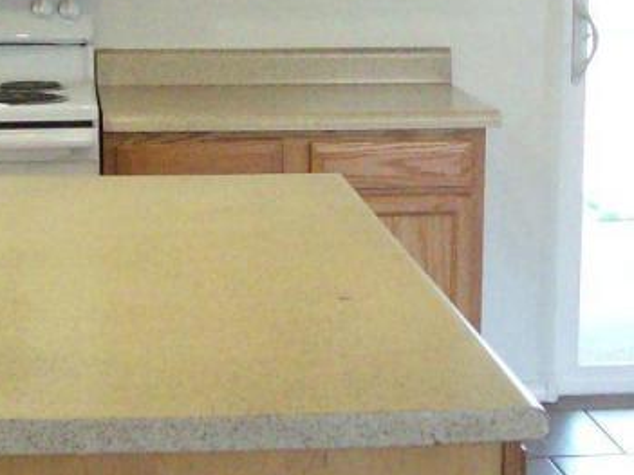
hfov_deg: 18.7
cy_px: 144
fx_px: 1922
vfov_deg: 14.1
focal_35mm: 105
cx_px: 276
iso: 335
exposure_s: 1/64
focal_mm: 6
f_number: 2.7
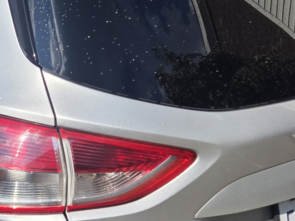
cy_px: 154
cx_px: -17
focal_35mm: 66
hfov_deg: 27.3
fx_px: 562
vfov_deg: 22.1
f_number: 1.8
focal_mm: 5.4
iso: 80
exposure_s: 1/4771
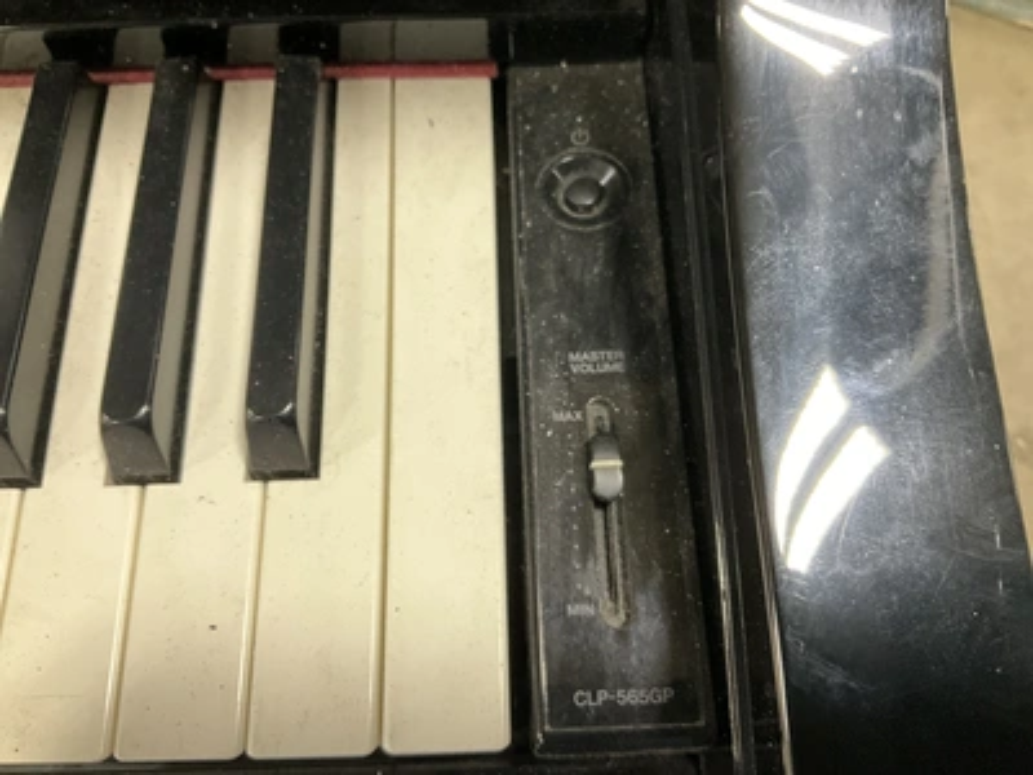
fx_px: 865
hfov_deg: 61.7
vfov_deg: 48.2
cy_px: 388
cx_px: 516
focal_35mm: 29
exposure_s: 1/30
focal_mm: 3
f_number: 1.8
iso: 320
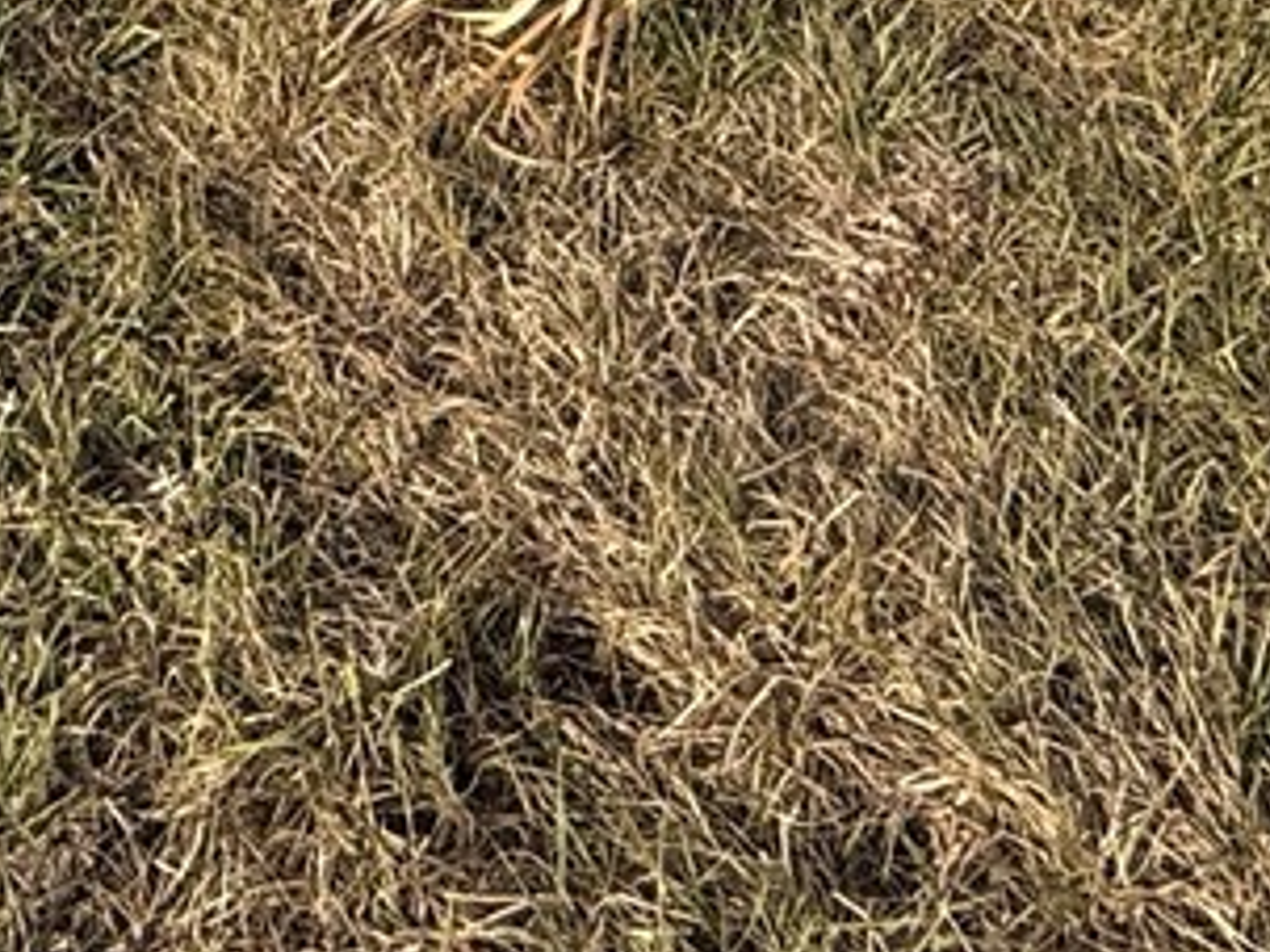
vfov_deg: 14.1
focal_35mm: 74
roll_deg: -2.2
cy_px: -1288
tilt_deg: -4.4
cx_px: 29
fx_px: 2714
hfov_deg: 25.2
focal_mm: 2.22
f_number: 2.2
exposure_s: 1/1698
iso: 50
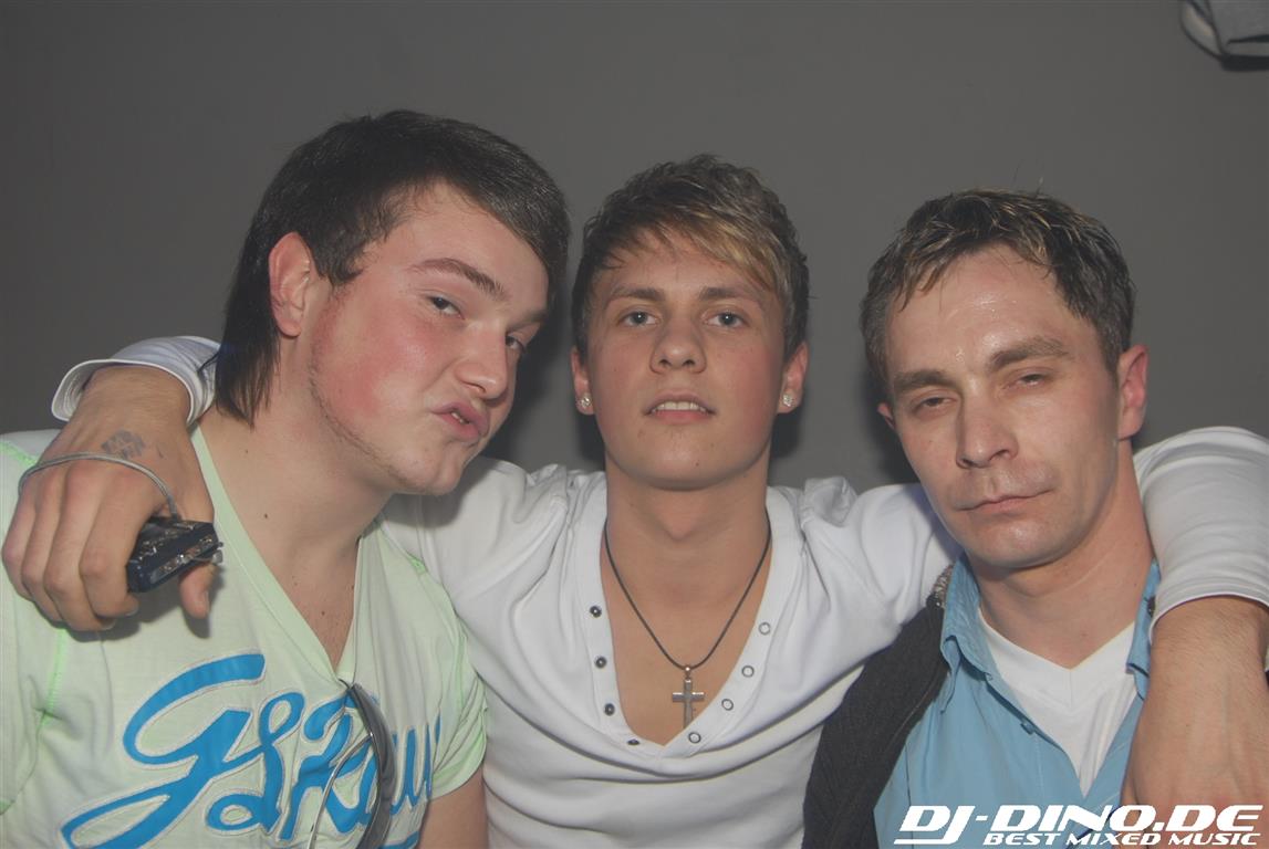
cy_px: 424
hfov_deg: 53.1
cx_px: 634
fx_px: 1271
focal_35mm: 36
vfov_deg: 37.0
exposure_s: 1/5
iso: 200
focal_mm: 24
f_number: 5.6
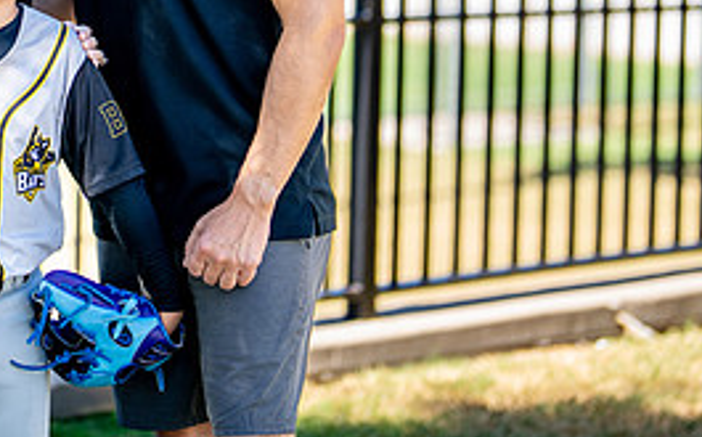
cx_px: 43
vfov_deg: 9.3
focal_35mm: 139
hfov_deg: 14.9
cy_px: -76
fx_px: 2657
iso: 100
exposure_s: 1/1600
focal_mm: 50
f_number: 1.2
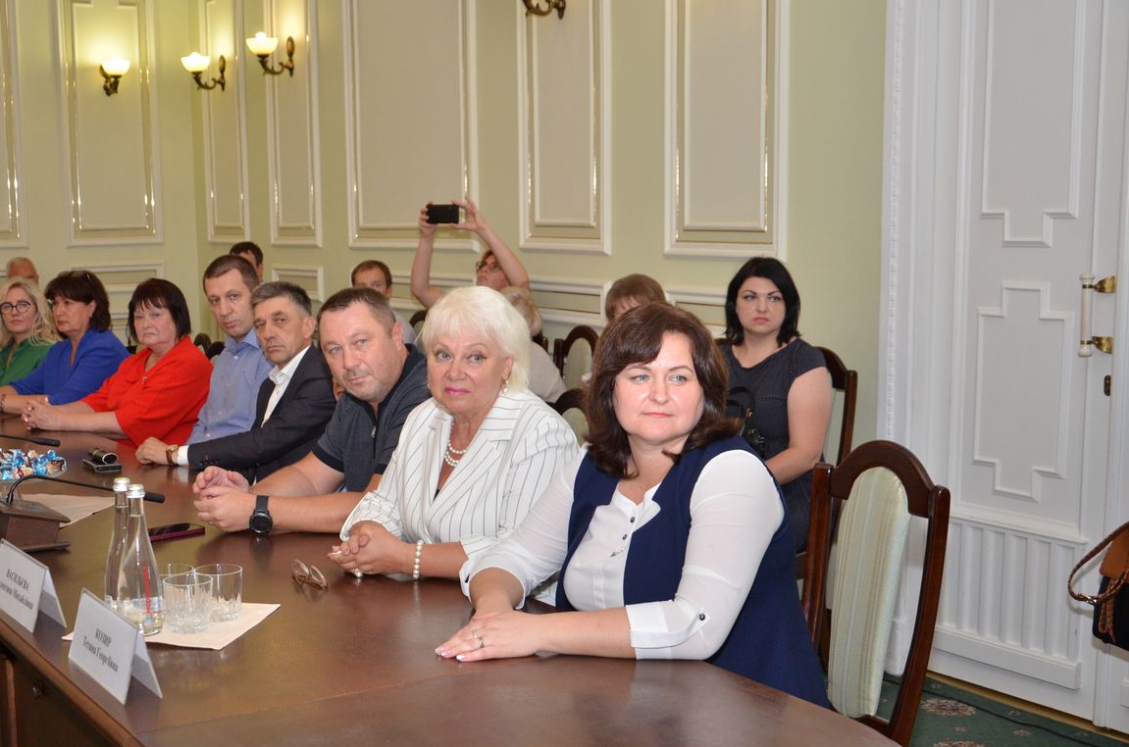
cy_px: 420
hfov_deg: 42.9
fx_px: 1427
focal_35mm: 46
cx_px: 450
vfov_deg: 29.3
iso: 800
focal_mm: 25
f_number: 4
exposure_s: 1/250
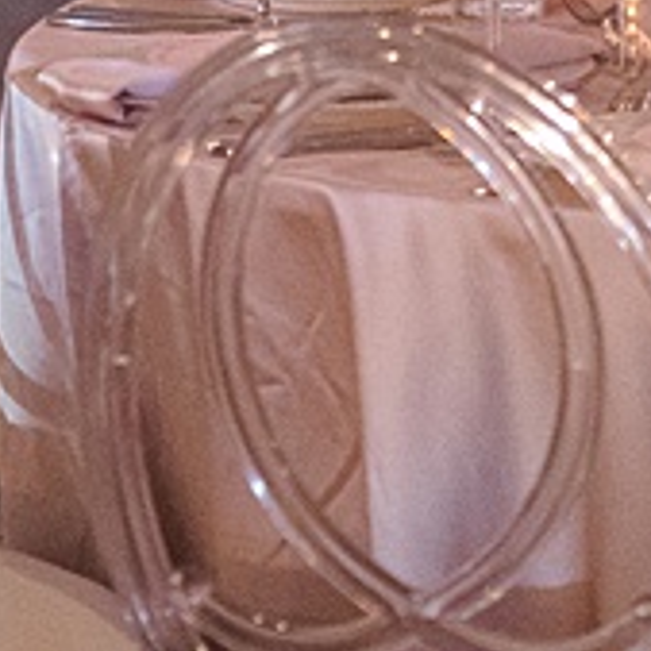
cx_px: 1190
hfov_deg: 4.1
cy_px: -938
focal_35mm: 419
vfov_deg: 4.1
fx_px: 8915
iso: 4000
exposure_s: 1/320
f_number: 3.2
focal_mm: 74
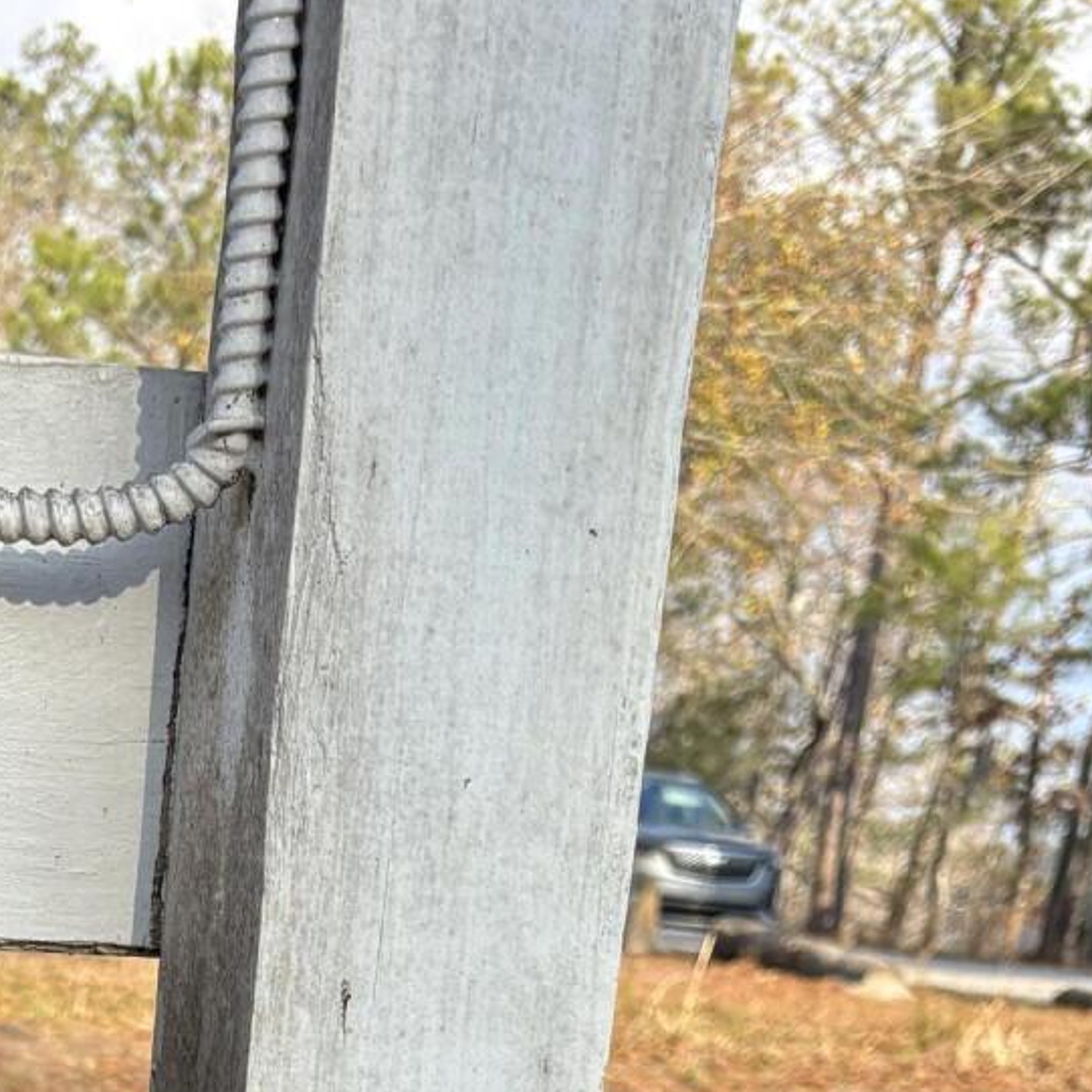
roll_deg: -2.4
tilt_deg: -18.0
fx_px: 3034
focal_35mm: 85
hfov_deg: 19.8
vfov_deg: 17.4
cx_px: -16
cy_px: 1841
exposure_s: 1/959
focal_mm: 5.96
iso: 50
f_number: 1.6
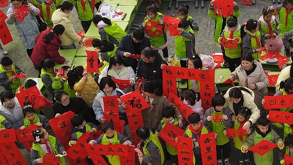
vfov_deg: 19.4
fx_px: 482
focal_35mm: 62
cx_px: 248
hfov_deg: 32.6
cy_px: 63
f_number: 2.8
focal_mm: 4.5
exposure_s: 1/200
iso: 110
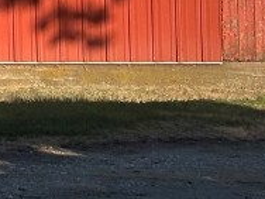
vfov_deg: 5.6
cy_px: -151
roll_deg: +0.3
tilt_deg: +1.6
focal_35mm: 261
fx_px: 1998
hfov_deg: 7.2
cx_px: -302
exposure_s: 1/4016
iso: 64
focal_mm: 6.86
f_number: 1.78
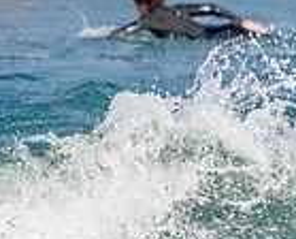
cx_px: 564
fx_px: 20988
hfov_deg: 0.8
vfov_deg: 0.7
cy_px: 270
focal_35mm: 2389
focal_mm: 500
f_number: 5.6
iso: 180
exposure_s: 1/1250
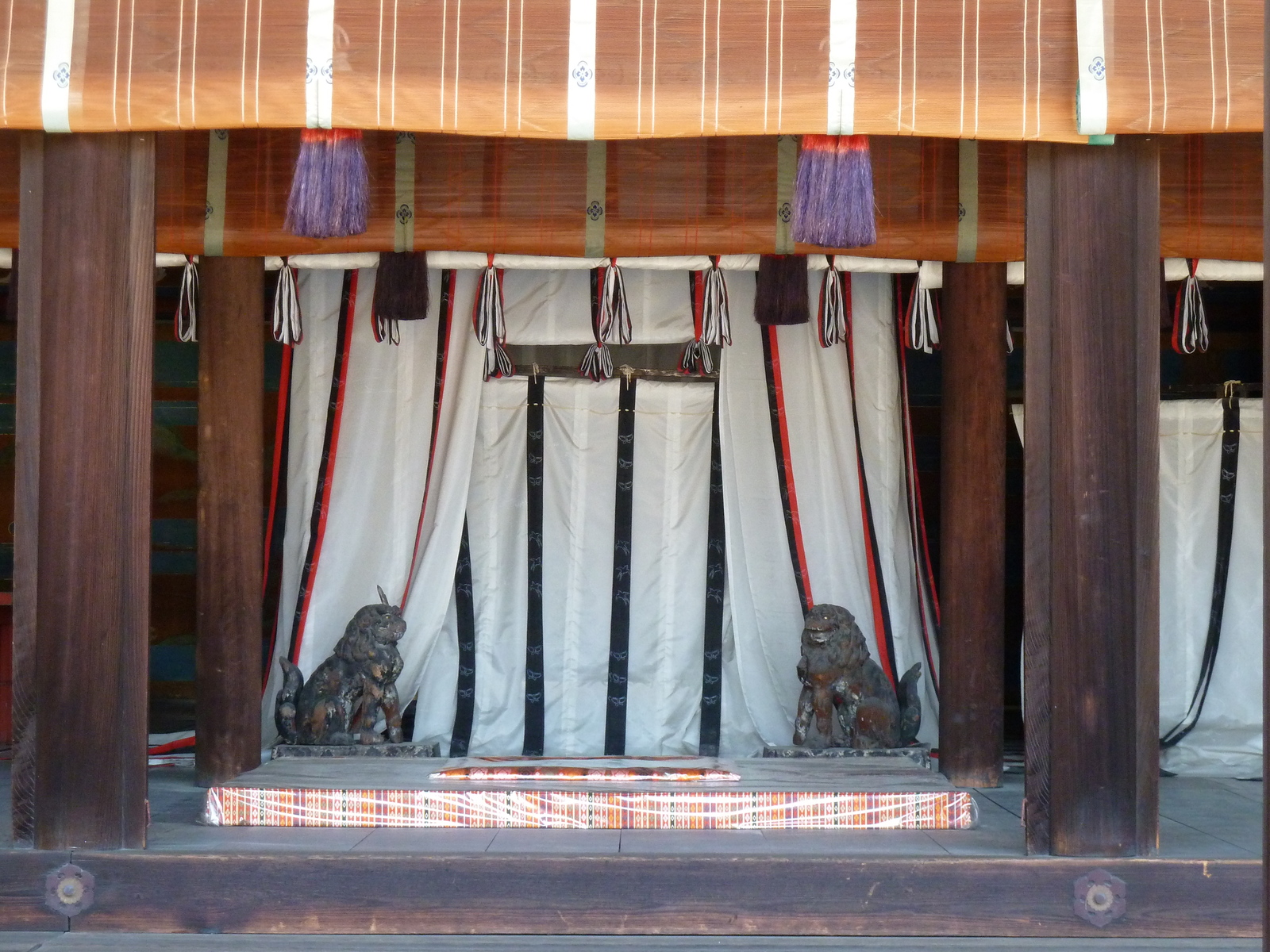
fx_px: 3816
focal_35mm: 104
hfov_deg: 18.9
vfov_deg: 14.2
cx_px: 635
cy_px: 476
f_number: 4.3
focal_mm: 17
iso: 320
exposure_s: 1/40
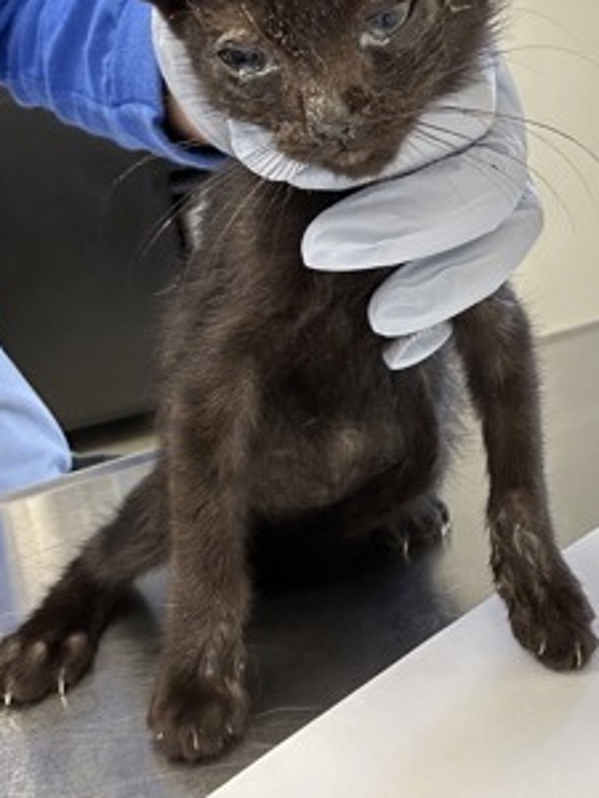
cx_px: 393
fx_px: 969
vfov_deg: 43.9
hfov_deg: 34.1
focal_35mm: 42
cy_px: 245
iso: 100
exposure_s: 1/60
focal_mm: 2.69
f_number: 1.9
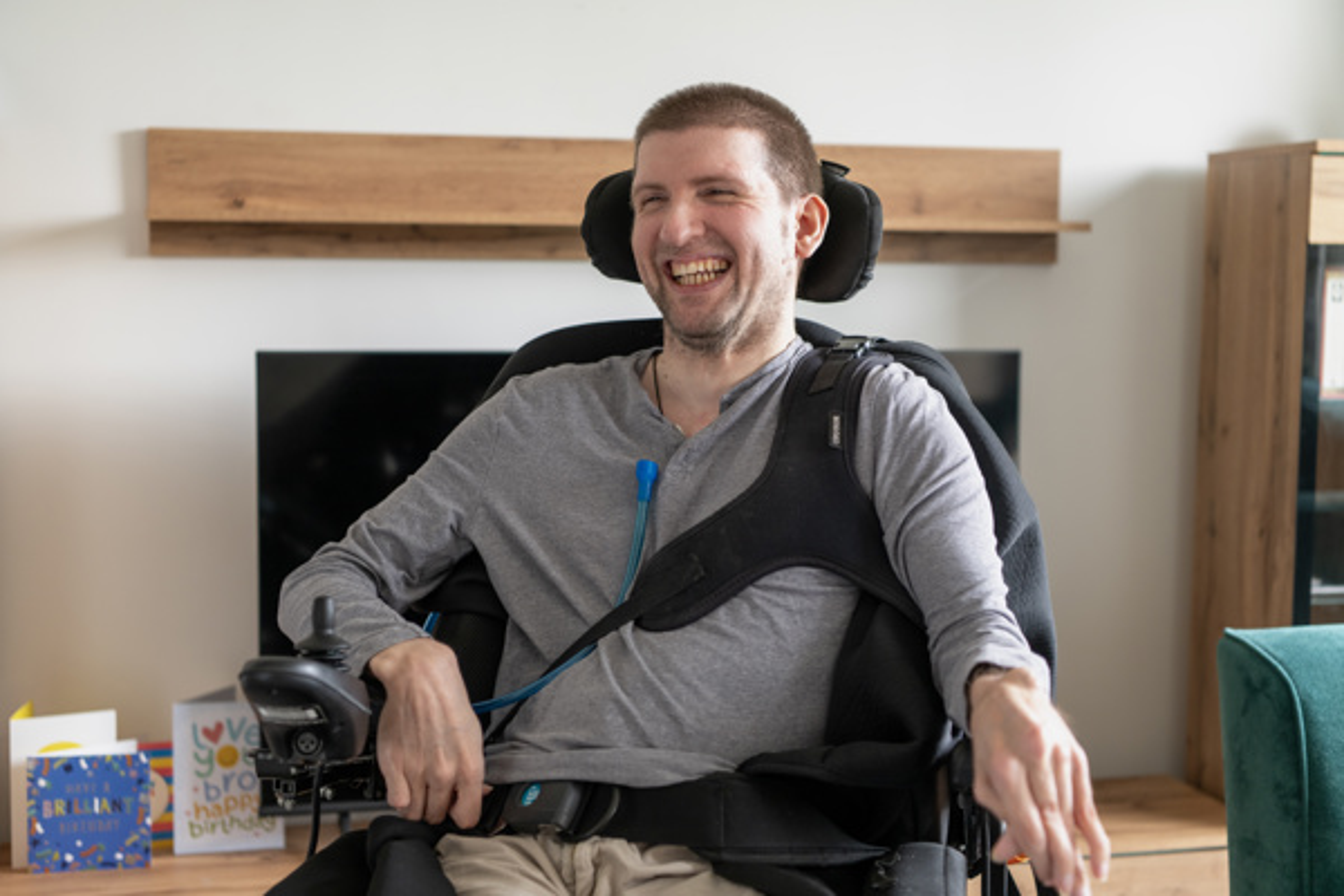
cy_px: 448
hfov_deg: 39.6
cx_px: 672
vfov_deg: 27.0
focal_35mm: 50
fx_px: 1867
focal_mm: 50
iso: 400
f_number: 3.2
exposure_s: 1/60
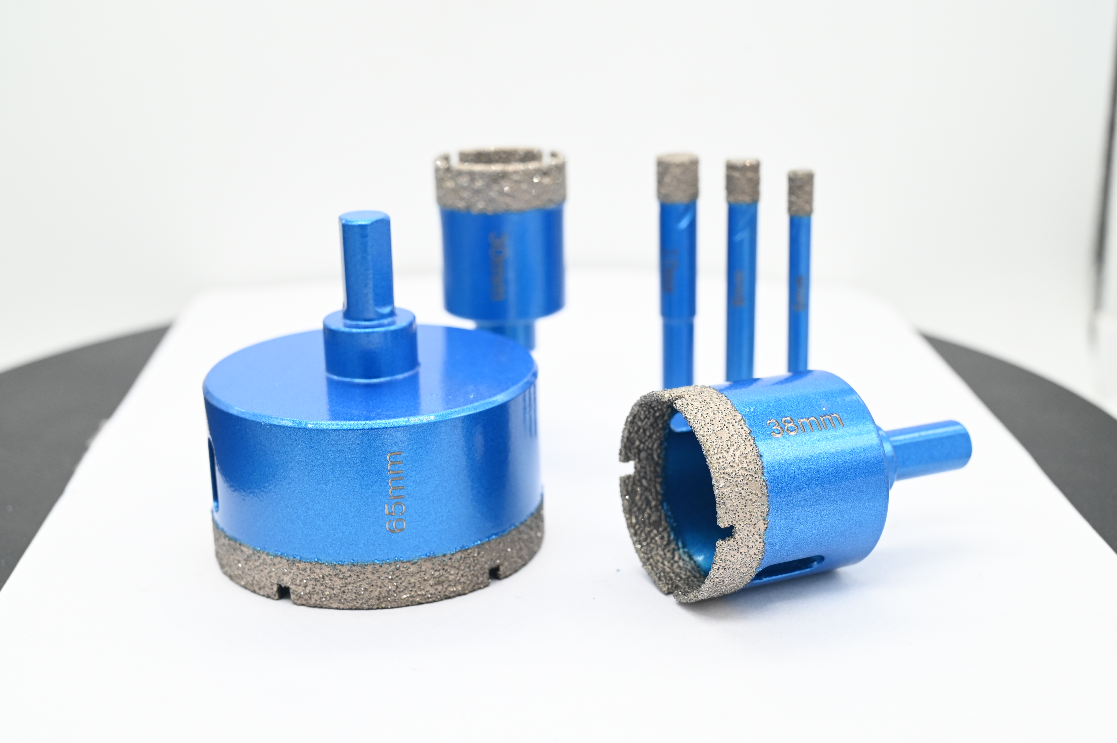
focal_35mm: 49
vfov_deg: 27.5
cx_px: 558
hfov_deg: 40.4
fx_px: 1519
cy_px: 372
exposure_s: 1/200
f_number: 8
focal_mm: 49
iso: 800
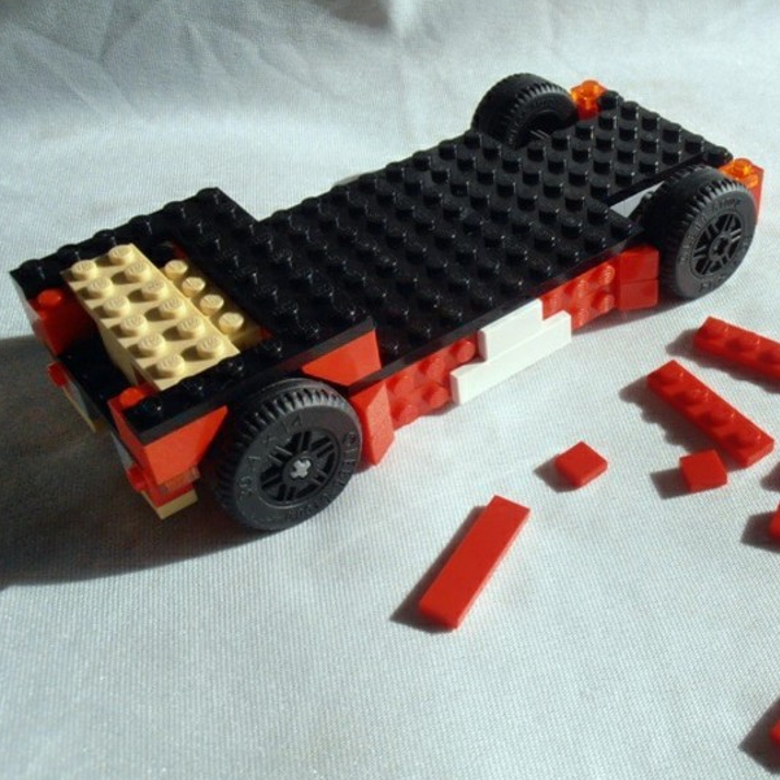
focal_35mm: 49
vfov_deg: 34.7
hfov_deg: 34.2
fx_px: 1249
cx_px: 549
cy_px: 384
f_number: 3.9
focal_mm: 6.61
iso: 80
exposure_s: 1/1250
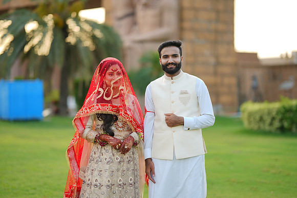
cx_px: 148
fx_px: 701
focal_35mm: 85
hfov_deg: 23.9
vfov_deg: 16.1
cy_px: 99
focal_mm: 85
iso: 50
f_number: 1.4
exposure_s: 1/500
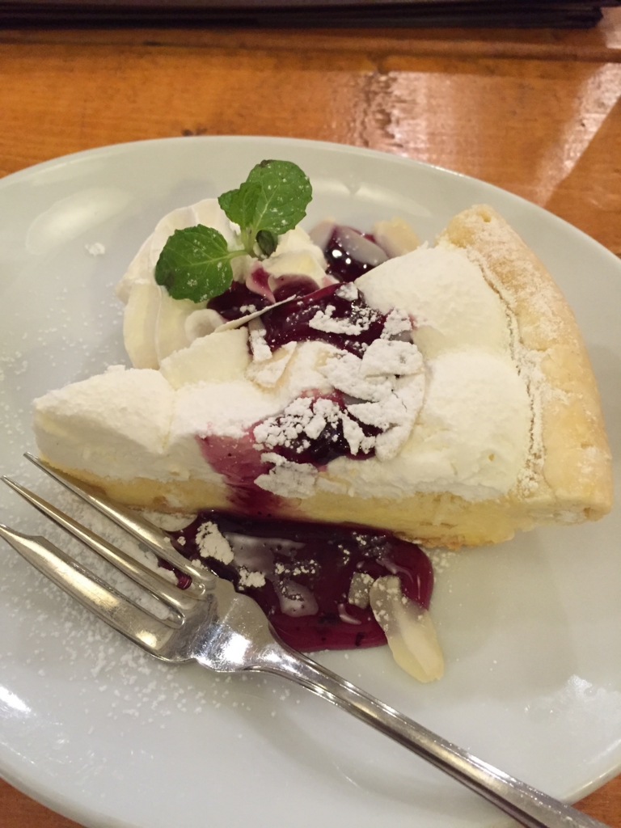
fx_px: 694
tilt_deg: -59.4
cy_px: 414
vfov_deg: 61.7
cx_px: 310
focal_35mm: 29
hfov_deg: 48.2
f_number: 2.2
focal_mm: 4.15
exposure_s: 1/33
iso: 320
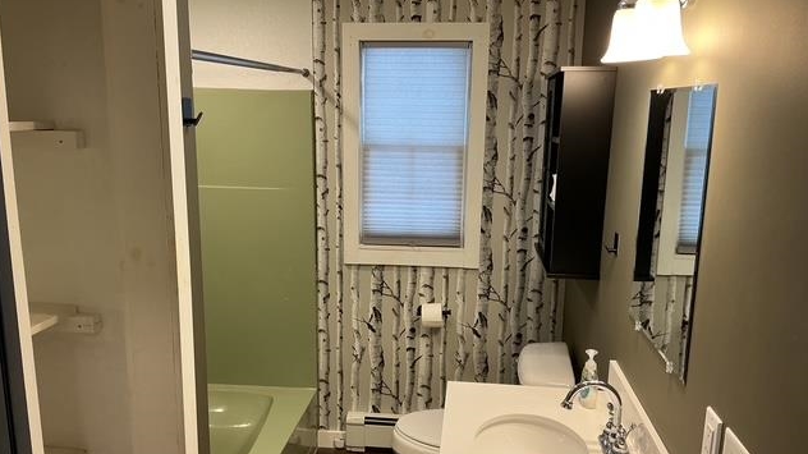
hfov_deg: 61.0
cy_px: 261
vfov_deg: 36.6
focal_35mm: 32
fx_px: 685
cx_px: 401
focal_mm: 3
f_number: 1.8
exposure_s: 1/60
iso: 64
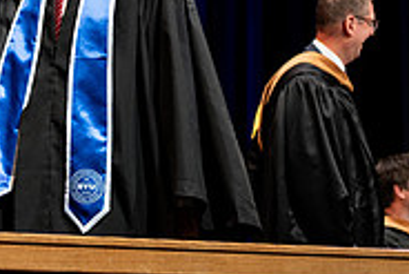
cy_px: 197
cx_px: -113
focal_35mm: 221
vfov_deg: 6.2
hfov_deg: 9.2
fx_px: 2513
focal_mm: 70
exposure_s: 1/250
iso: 500
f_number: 2.8
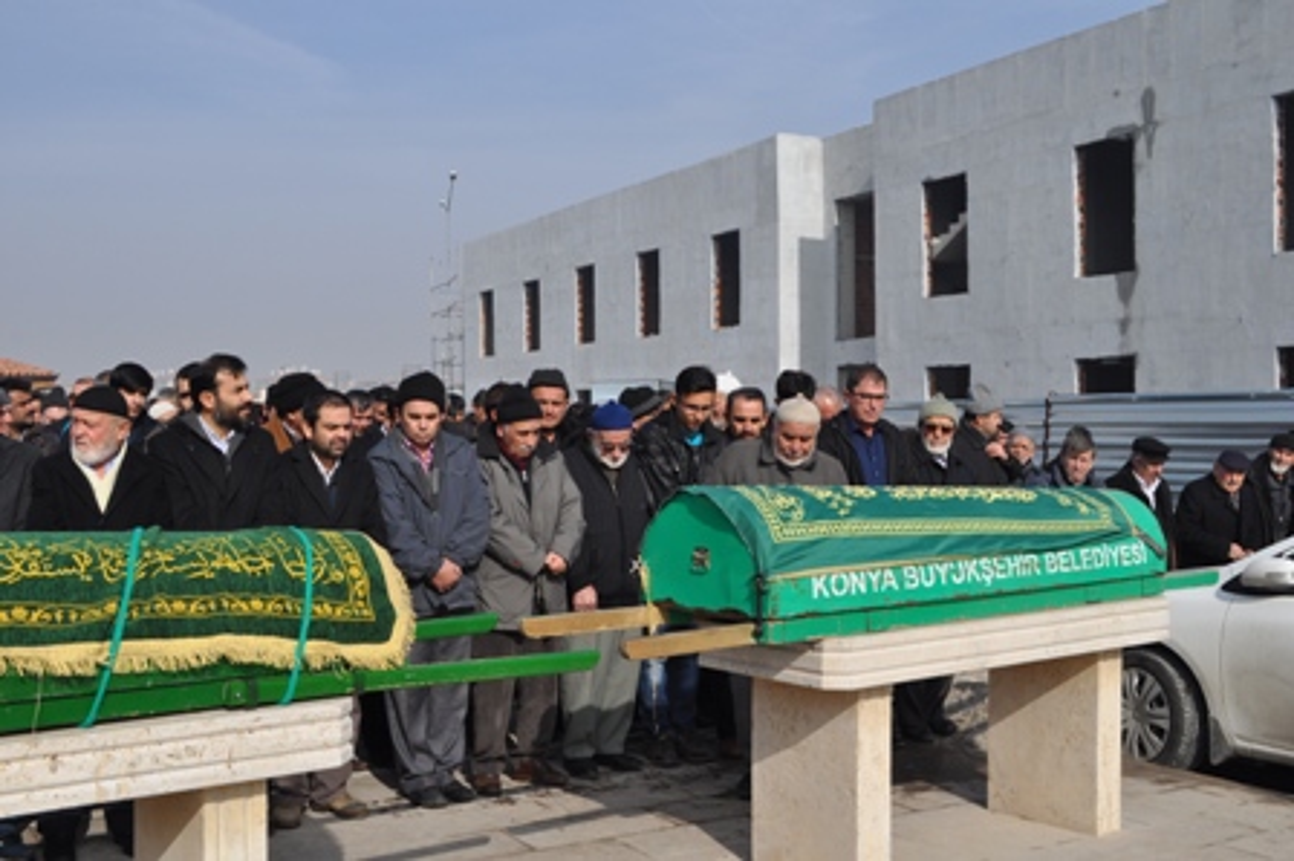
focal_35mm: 39
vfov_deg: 34.2
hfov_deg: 49.6
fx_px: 1401
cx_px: 647
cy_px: 430
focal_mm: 26
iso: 200
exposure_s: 1/400
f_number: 10
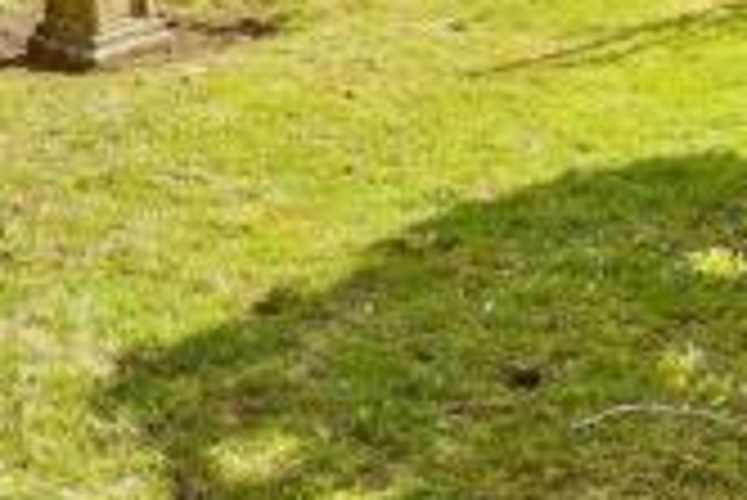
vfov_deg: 14.8
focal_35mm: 83
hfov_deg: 23.9
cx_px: 97
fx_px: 1724
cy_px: -345
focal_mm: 14
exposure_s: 1/320
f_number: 8
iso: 200
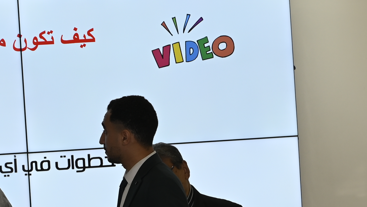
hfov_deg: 10.5
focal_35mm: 205
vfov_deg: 5.9
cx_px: 88
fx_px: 1995
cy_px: 176
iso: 200
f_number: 4.5
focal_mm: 58
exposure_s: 1/80
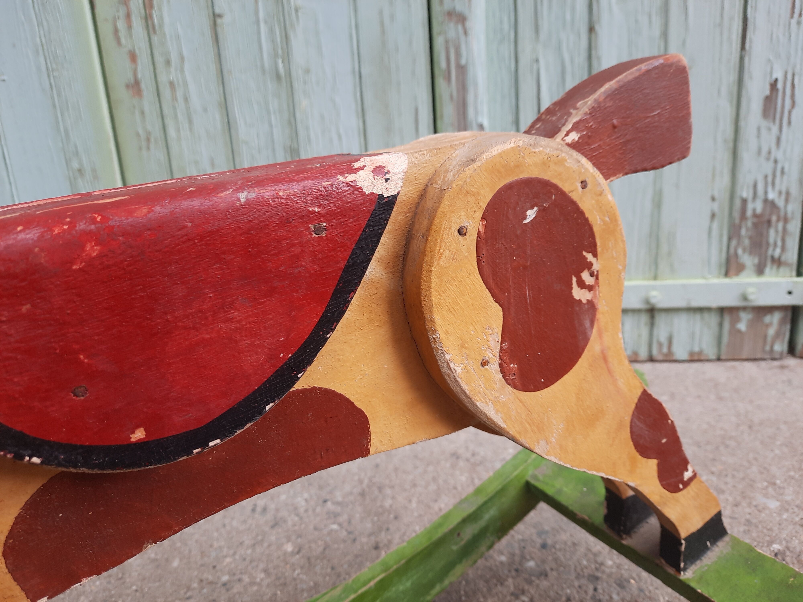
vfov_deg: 54.9
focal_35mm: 25
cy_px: 301
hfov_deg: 69.4
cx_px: 402
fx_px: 580
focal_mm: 4.6
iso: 32
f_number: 2
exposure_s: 1/128
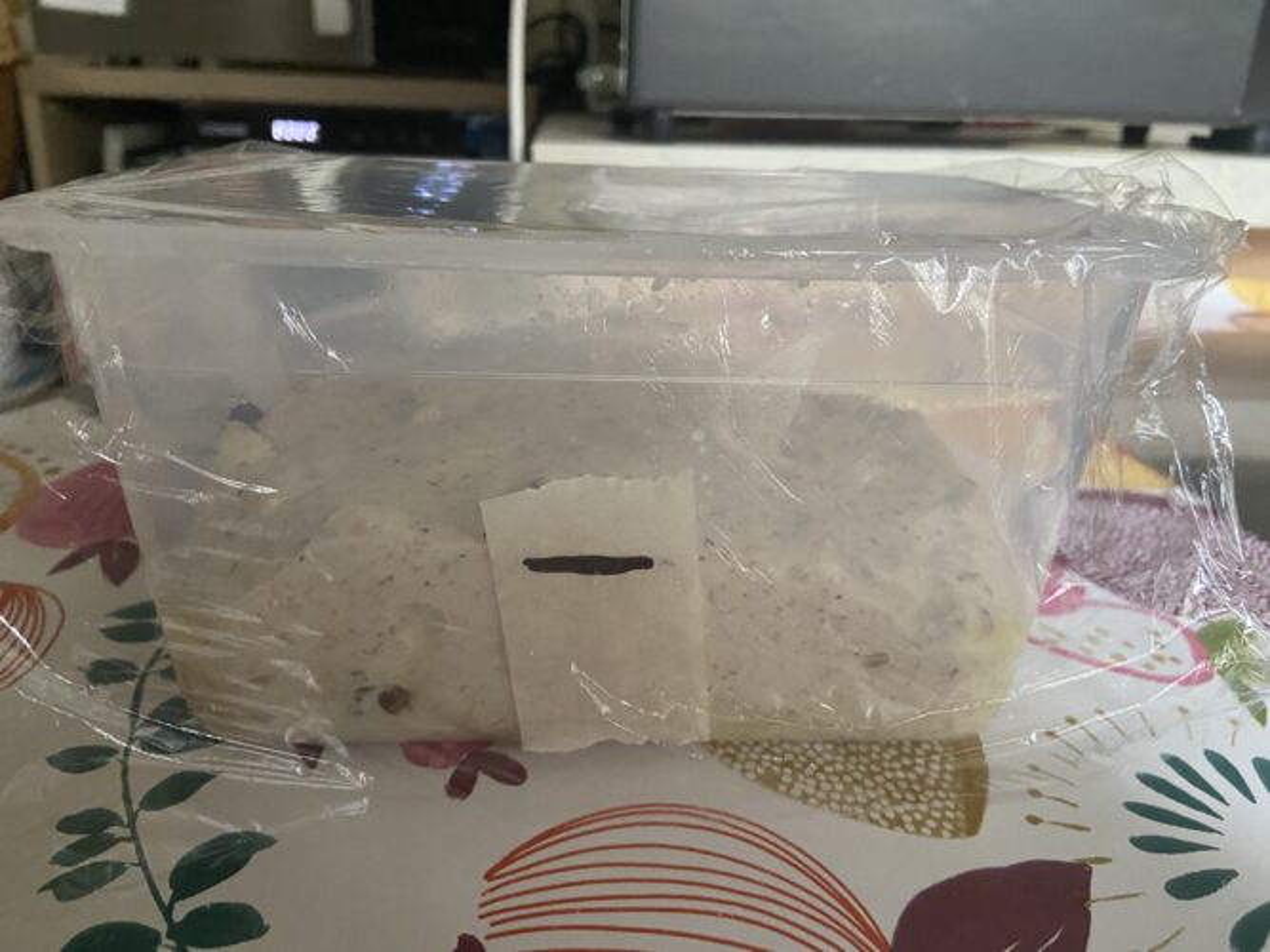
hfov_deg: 67.3
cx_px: 635
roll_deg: -0.5
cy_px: 476
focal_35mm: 26
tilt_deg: -22.4
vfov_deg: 53.0
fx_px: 954
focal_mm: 4.25
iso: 500
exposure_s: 1/53
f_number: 1.8
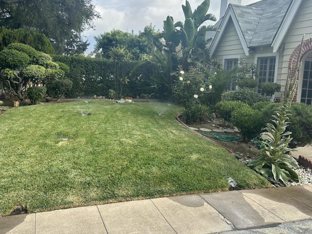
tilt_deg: -3.3
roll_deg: -3.6
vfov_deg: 46.5
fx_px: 270
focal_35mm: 30
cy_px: 94
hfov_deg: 59.8
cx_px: 137
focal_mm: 6.86
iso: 80
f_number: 1.78
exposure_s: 1/1272
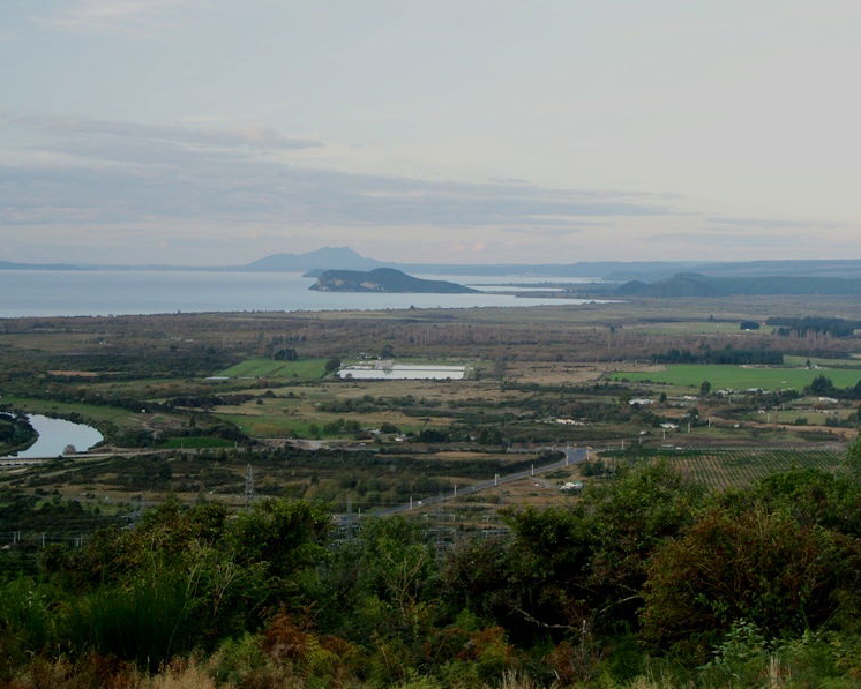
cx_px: 421
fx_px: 1708
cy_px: 345
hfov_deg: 28.3
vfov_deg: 22.8
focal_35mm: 67
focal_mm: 16.5
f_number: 3.2
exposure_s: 1/40
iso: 100
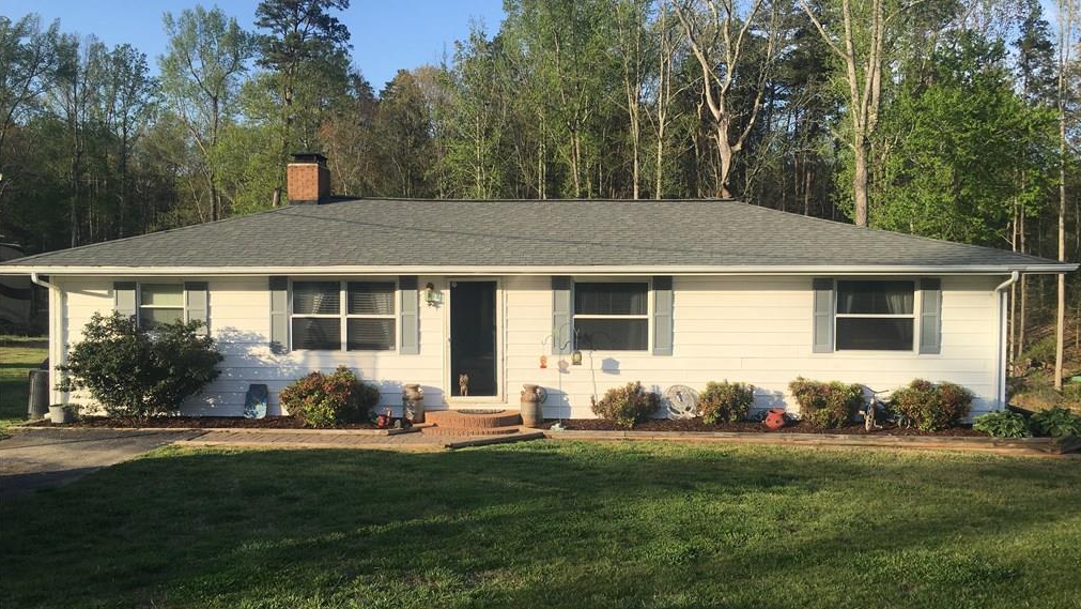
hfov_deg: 61.0
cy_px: 325
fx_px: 917
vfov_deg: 36.7
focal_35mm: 32
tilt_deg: -1.3
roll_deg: -0.9
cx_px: 543
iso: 25
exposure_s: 1/950
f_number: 2.2
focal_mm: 4.15
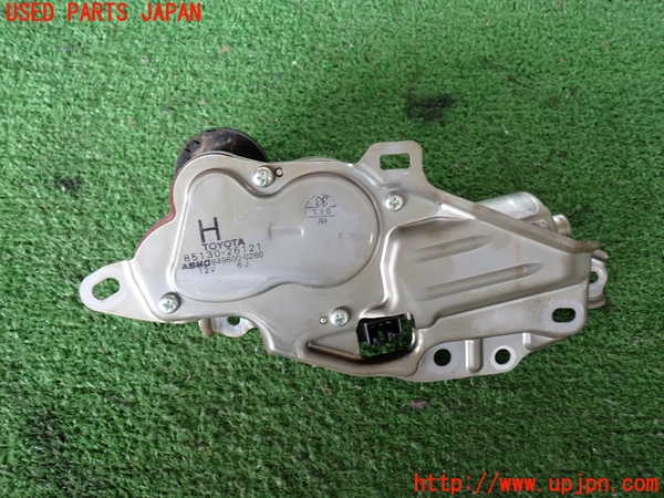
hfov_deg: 60.0
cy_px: 249
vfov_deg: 46.8
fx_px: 575
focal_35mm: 30
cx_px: 332
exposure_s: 1/40
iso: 200
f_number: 2.3
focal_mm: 5.4
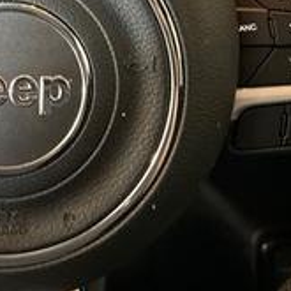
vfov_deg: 23.0
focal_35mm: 70
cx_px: -18
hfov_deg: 23.4
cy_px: -39
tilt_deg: -28.3
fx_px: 666
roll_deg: -0.9
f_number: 1.5
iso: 640
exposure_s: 1/30
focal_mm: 5.7
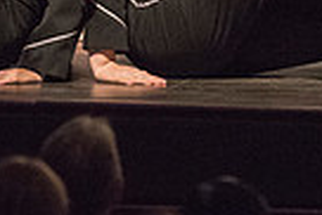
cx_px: 170
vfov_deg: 1.1
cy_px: -193
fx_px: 11425
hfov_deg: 1.6
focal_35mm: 1276
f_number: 2.8
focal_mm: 300
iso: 4000
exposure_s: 1/500
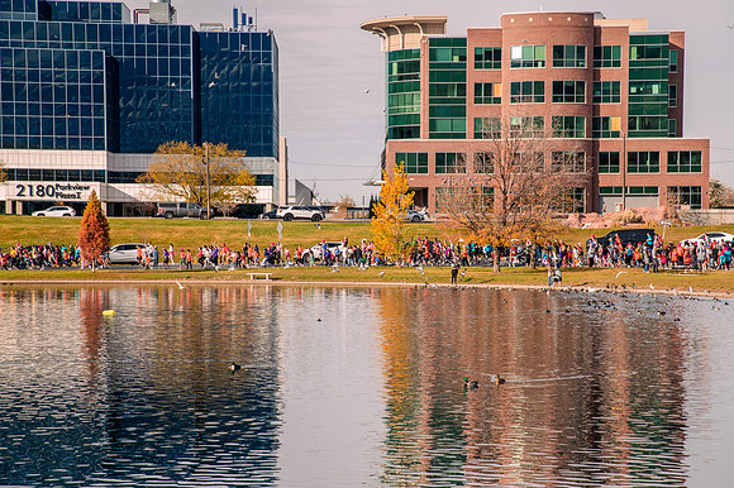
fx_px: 2445
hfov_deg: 17.1
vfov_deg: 11.4
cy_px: 244
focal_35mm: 120
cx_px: 367
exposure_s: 1/1000
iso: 800
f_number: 10
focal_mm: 120
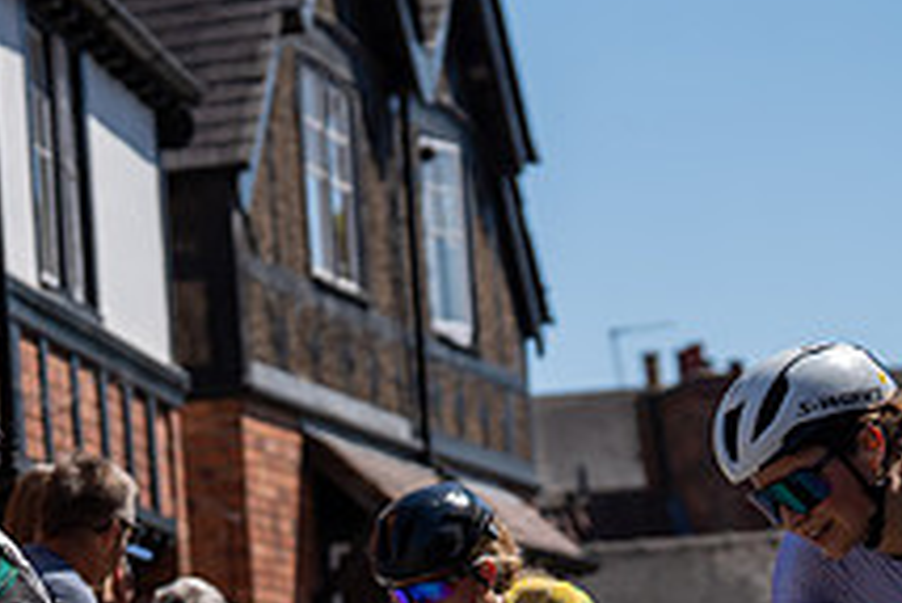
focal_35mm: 190
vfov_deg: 7.2
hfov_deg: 10.6
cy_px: 592
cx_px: -236
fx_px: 4764
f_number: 4
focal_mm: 70
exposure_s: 1/1600
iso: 100
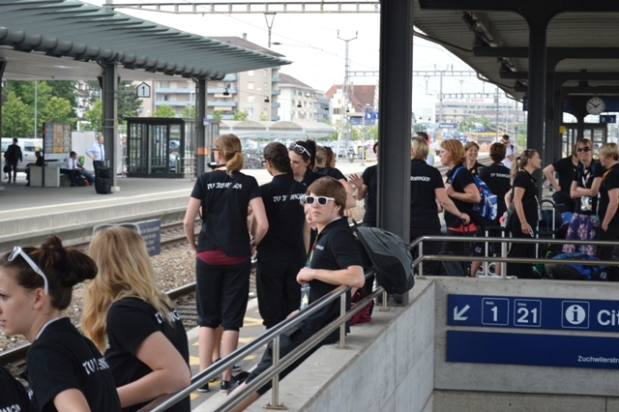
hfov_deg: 24.6
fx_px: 1418
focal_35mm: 82
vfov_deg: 16.5
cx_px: 310
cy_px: 206
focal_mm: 55
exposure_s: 1/125
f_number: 5.6
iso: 320
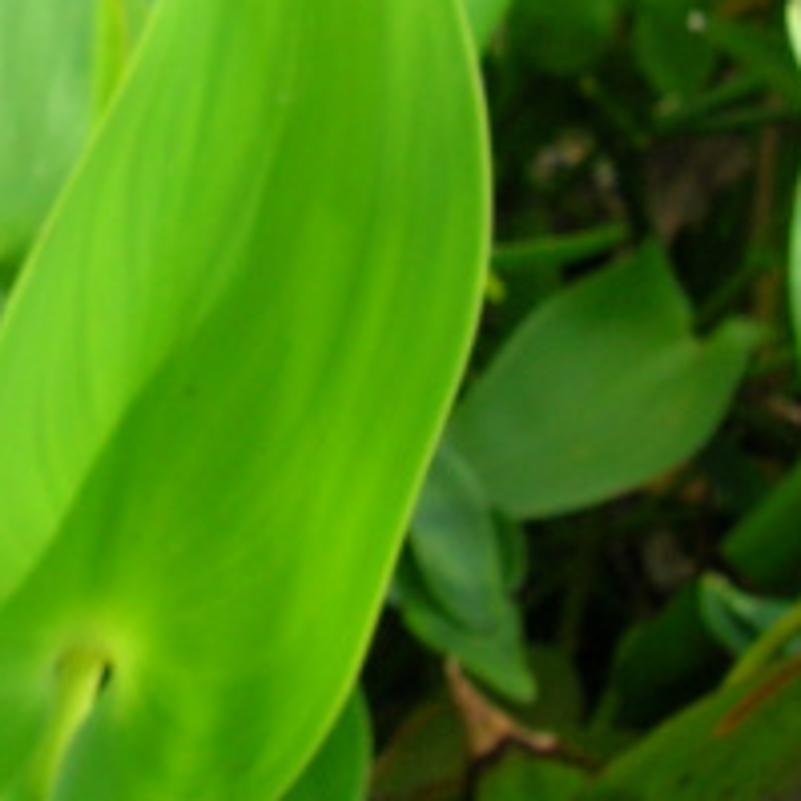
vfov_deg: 12.6
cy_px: -70
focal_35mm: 136
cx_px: -435
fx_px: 3560
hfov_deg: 12.2
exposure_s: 1/140
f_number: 4.9
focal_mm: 5.7
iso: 50
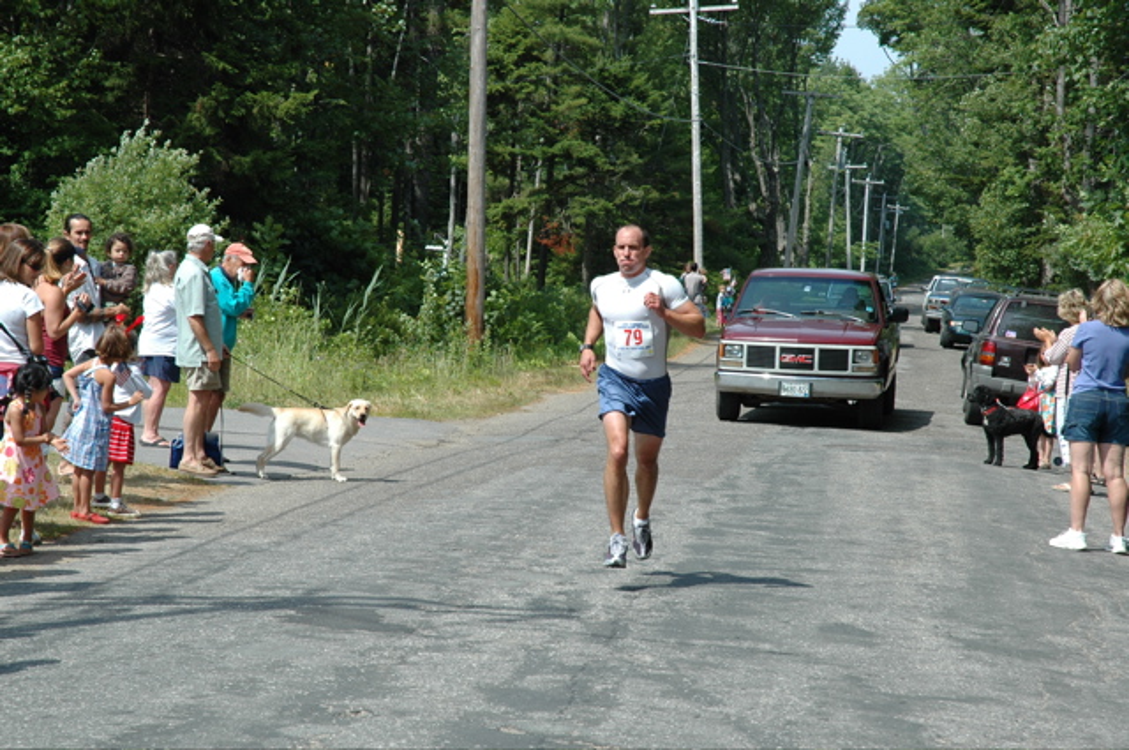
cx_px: 564
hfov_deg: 21.9
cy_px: 375
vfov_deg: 14.7
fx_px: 2913
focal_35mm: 93
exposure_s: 1/250
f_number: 8
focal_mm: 62
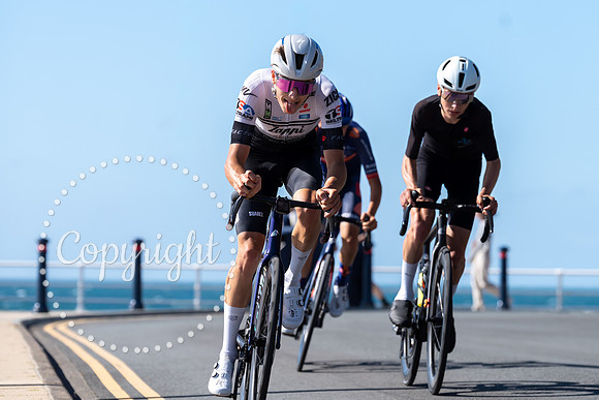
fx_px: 2907
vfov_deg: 7.9
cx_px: 300
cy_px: 162
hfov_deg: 11.8
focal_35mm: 175
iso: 100
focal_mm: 147
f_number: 4.5
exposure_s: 1/1000
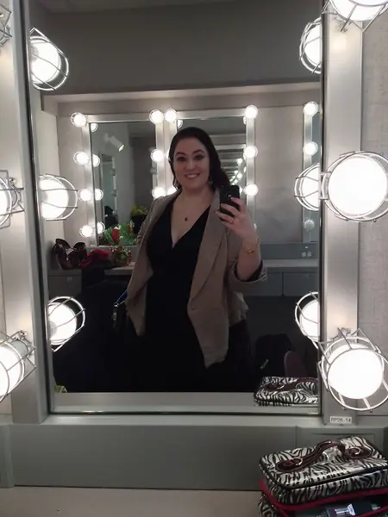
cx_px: 194
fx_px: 523
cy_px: 258
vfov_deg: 52.6
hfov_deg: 40.7
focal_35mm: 35
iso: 64
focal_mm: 4.28
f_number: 2.4
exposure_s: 1/60
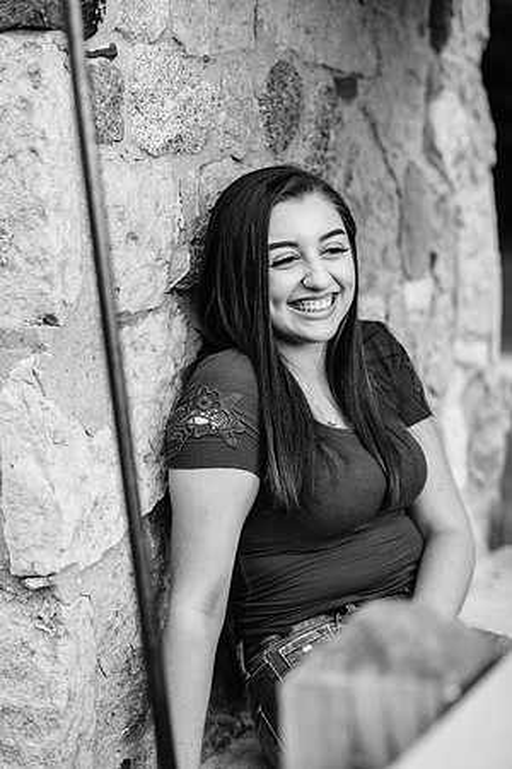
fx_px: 1813
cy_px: 384
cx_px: 256
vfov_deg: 23.9
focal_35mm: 85
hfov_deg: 16.1
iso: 400
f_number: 2.8
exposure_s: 1/200
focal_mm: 85
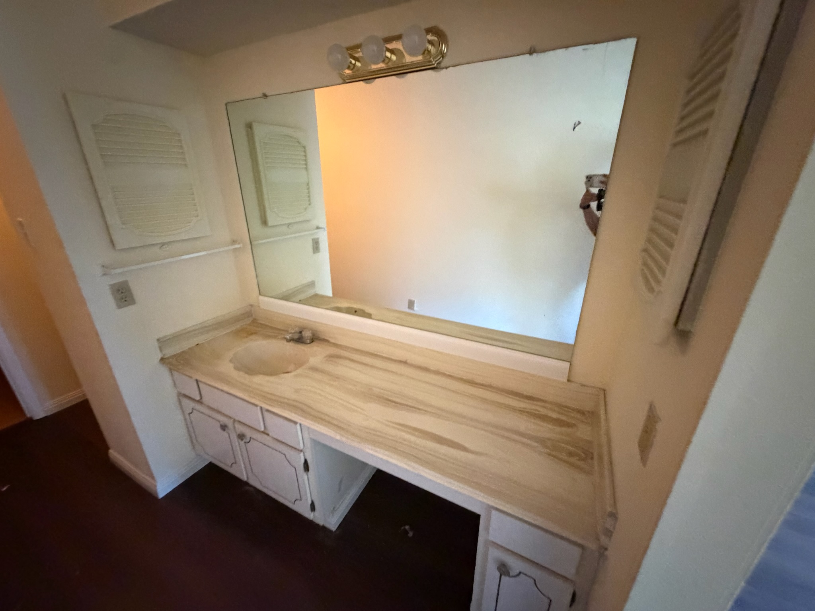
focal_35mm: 14
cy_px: 306
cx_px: 408
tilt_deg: -21.5
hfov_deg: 102.1
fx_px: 330
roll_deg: -1.8
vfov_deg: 85.7
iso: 1000
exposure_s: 1/40
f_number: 2.2
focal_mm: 2.22
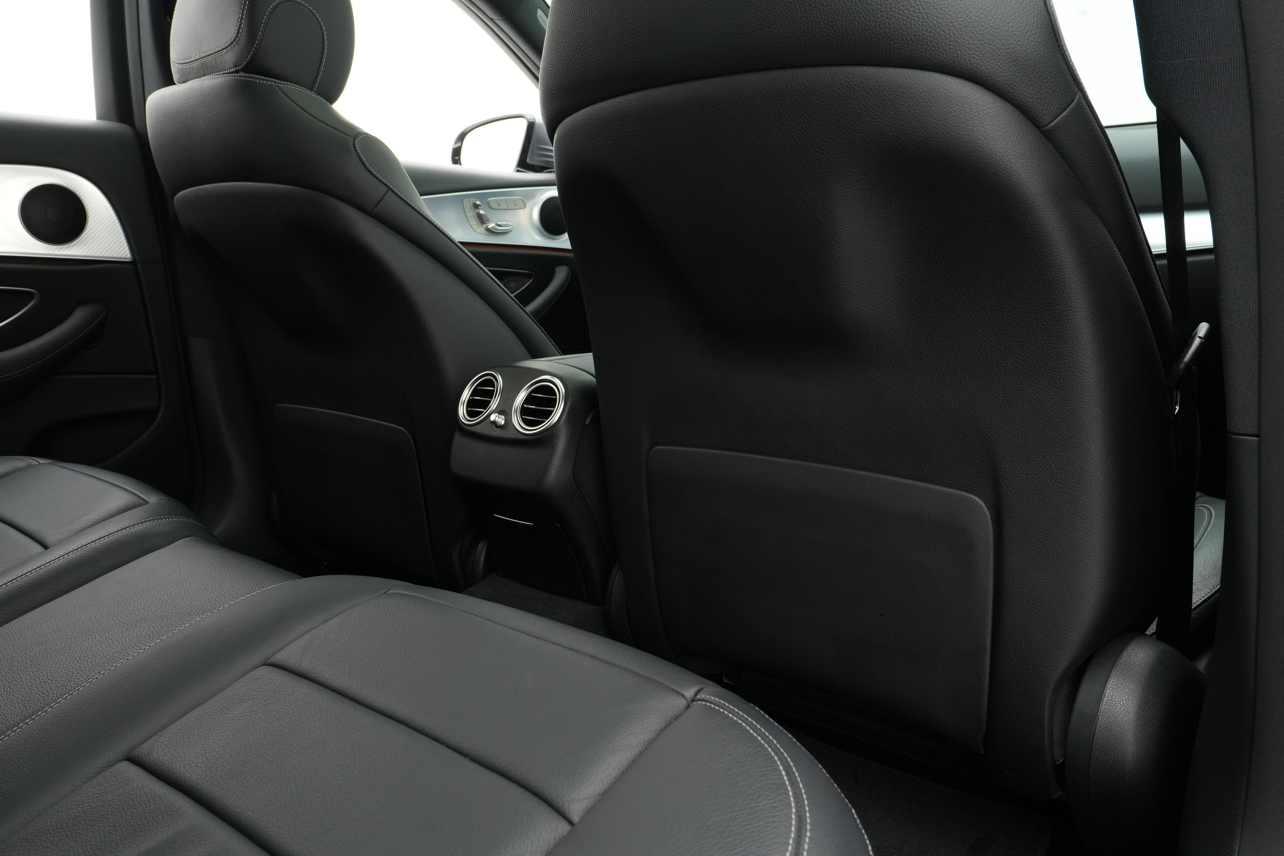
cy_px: 428
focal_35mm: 29
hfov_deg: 64.0
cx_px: 642
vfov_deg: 45.2
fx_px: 1027
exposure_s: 1/30
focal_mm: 19.2
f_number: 8
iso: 1000
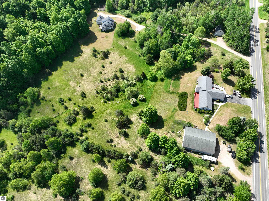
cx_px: 134
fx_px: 186
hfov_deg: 71.6
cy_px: 100
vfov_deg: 56.8
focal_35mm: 24
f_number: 2.8
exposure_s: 1/1000
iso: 100
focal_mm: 12.29
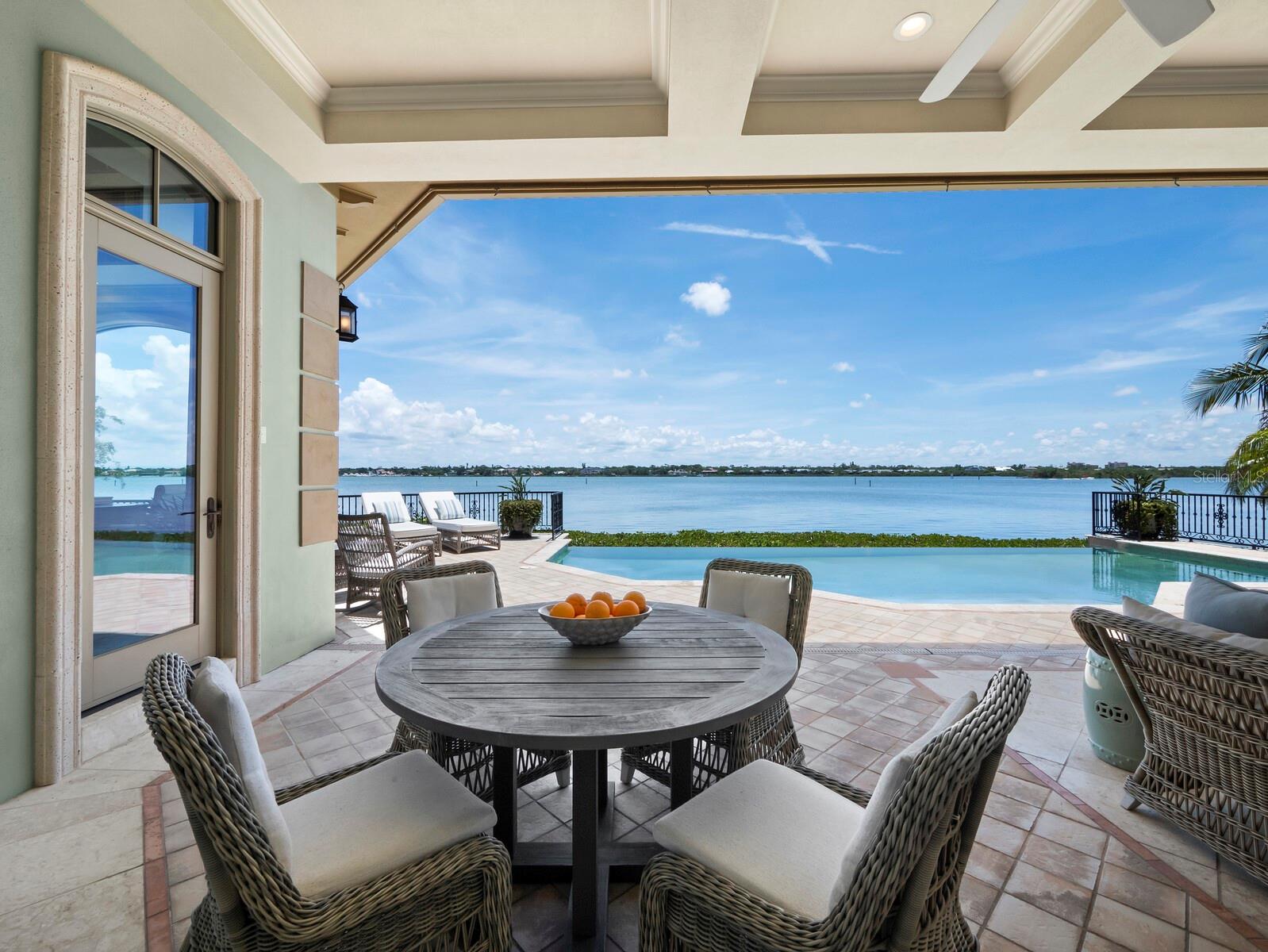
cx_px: 634
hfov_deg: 102.0
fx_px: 513
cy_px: 476
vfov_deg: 85.7
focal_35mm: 14
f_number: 10
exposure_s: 1/160
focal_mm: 7
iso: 400
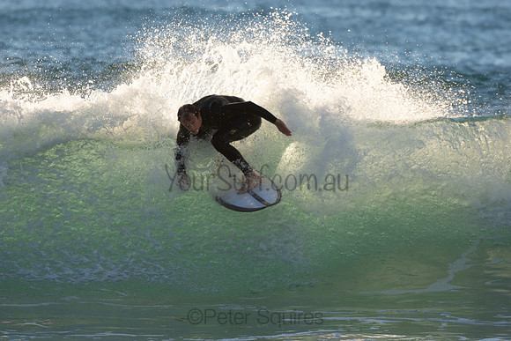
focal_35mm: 600
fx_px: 8518
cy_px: 170
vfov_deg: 2.3
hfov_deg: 3.4
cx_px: 256
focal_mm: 400
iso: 140
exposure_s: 1/400
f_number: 5.6
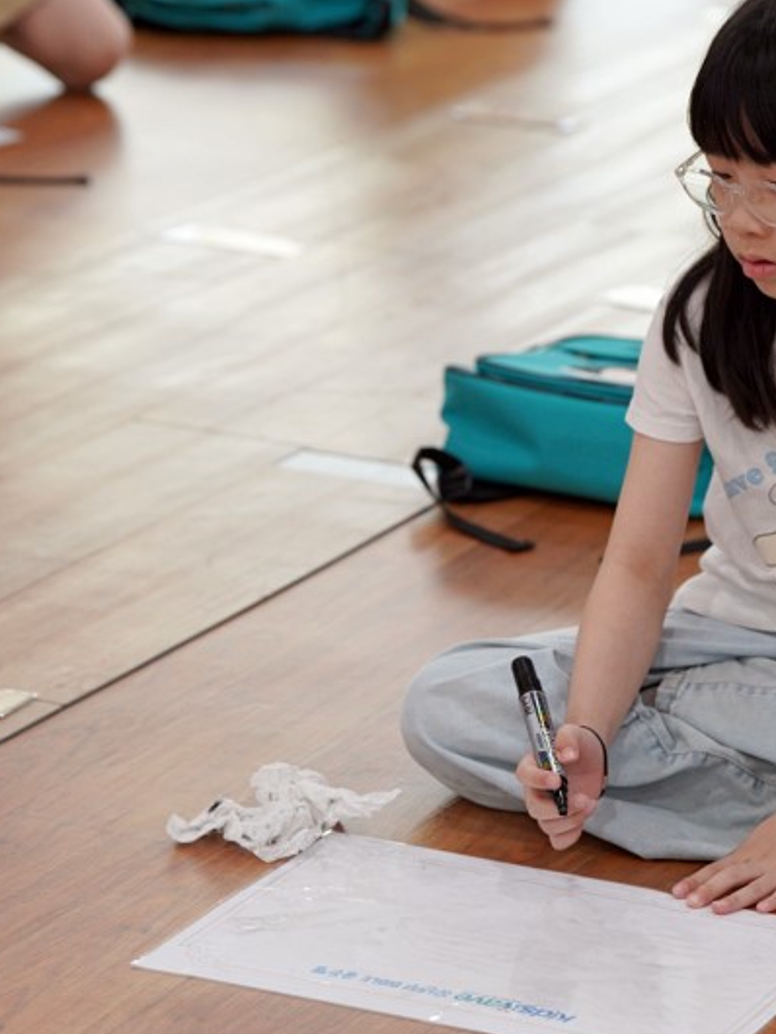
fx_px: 5167
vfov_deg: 11.4
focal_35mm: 173
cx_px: 478
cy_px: 519
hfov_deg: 8.6
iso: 800
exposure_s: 1/160
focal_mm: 106
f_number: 4
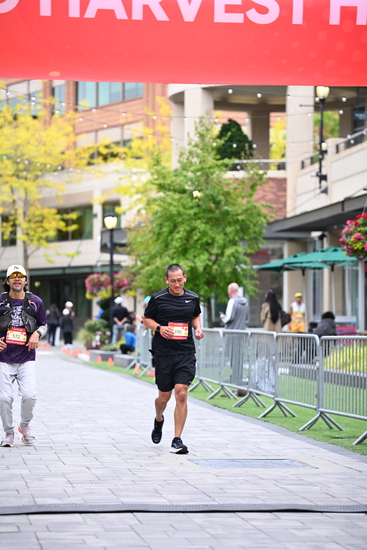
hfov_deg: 12.5
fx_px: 1681
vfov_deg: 18.6
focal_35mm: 110
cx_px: 184
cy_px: 275
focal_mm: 110
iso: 640
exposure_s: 1/1600
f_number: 2.8
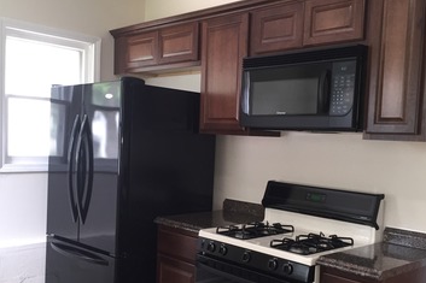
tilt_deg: -4.6
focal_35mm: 41
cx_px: 215
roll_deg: -1.9
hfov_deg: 47.4
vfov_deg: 32.5
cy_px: 171
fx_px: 485
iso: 125
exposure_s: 1/30
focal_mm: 4.15
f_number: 2.2
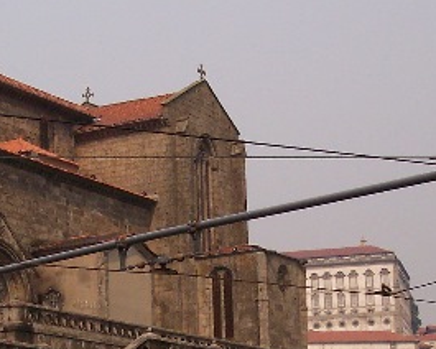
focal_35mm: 112
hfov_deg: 17.1
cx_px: 181
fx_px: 1445
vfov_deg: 13.7
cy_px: 305
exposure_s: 1/700
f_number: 4.8
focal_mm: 8
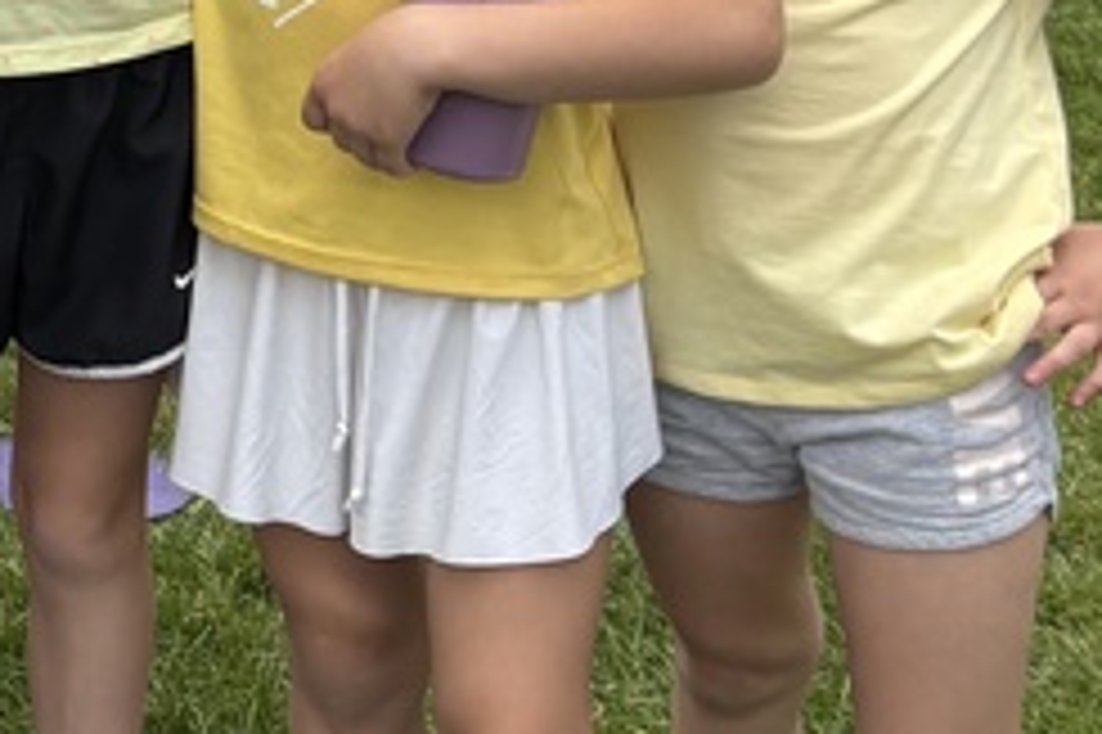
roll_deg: +0.4
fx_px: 3457
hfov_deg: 15.4
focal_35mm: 113
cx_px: -931
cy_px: -387
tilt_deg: -7.8
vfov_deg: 11.6
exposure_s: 1/1517
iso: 50
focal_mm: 5.96
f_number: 1.6
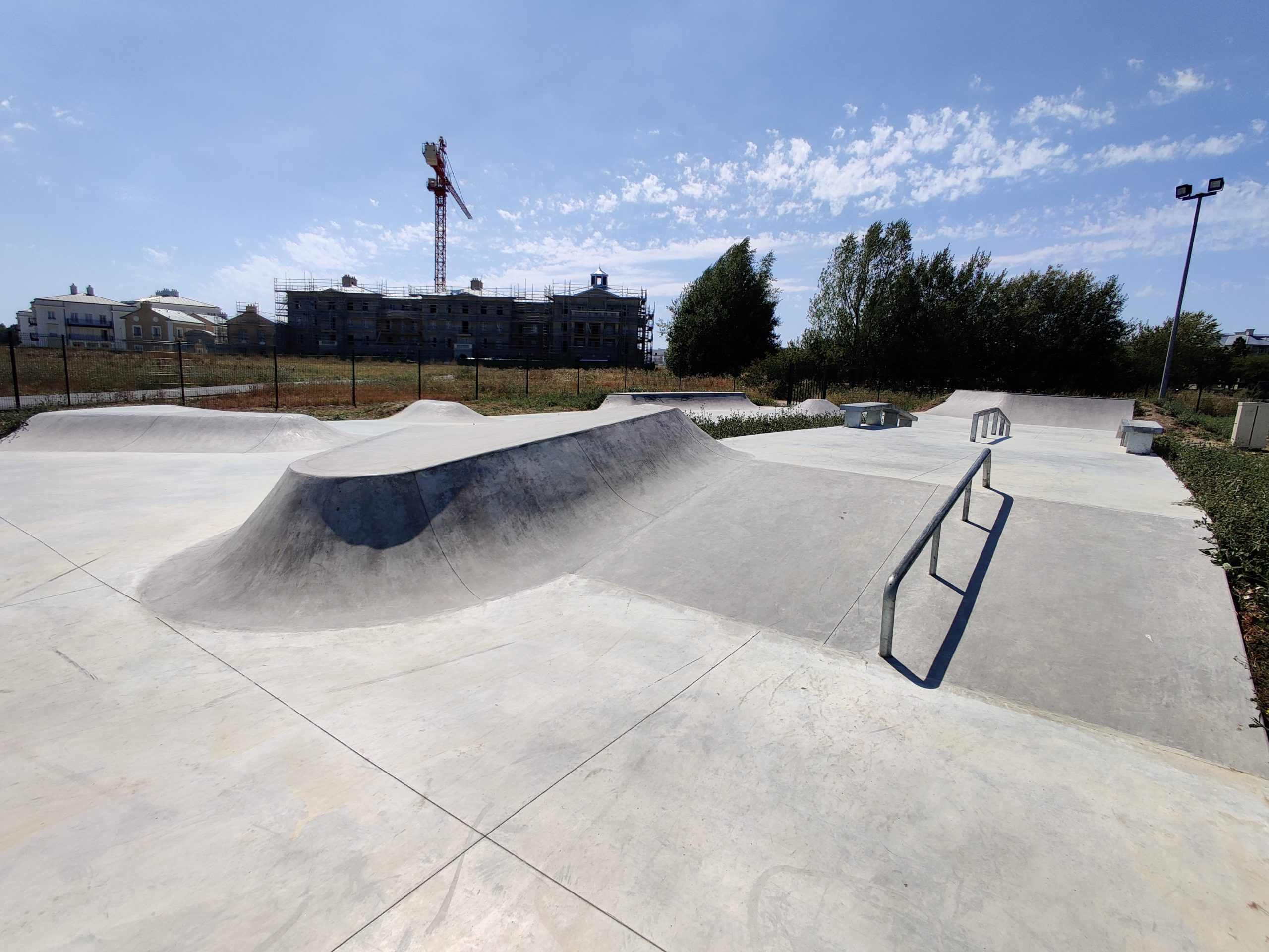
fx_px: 477
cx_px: 634
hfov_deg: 106.2
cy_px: 476
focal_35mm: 13
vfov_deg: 89.9
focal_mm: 2.25
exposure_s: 1/1924
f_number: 2.2
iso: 125
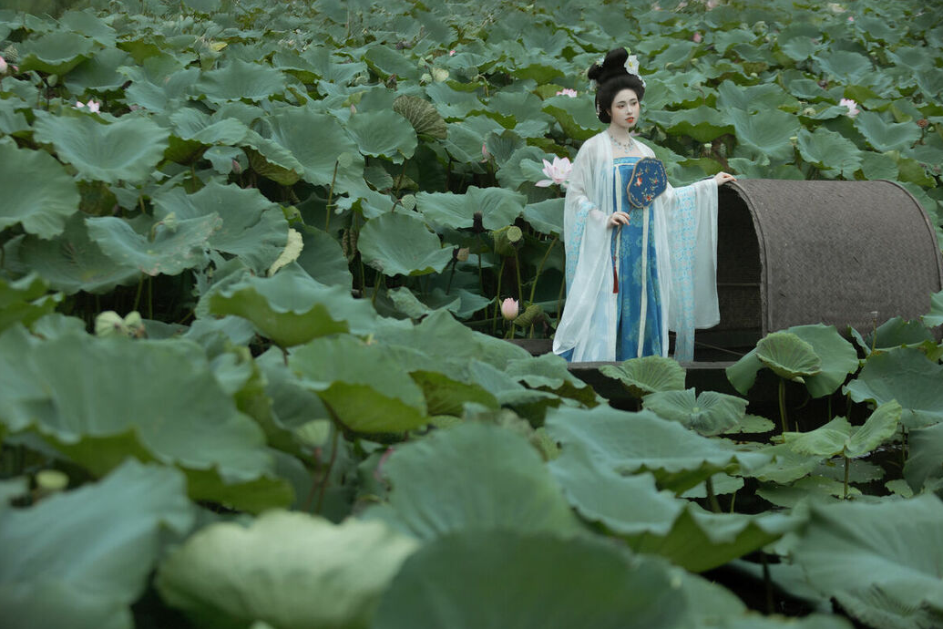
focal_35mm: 71
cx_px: 469
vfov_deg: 19.2
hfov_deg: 28.5
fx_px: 1860
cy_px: 318
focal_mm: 70
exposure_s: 1/1250
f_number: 2.8
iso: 100
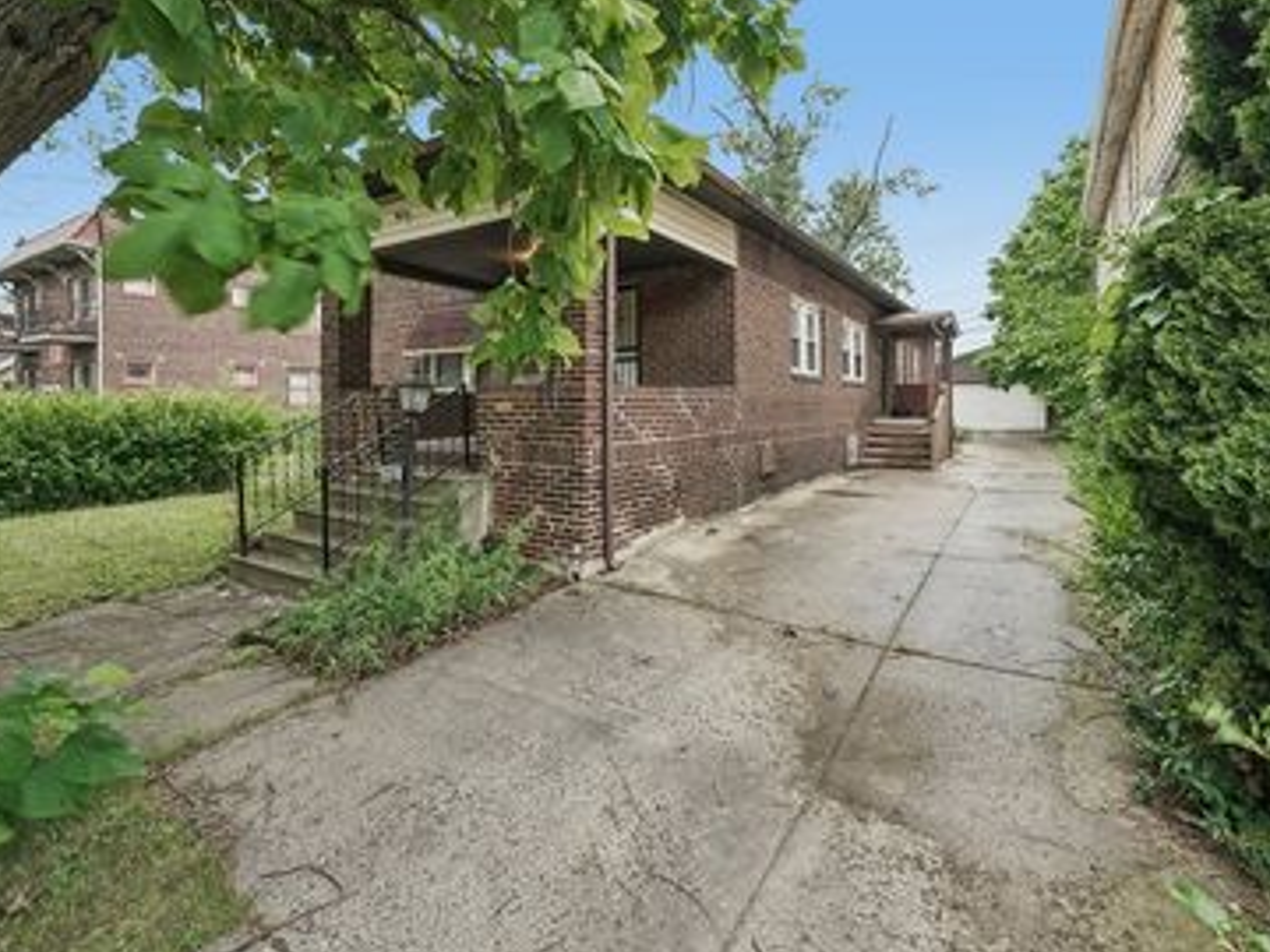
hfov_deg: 94.3
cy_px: 390
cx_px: 688
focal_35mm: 16
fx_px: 587
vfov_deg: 77.4
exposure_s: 1/10
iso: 400
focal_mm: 12
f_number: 8
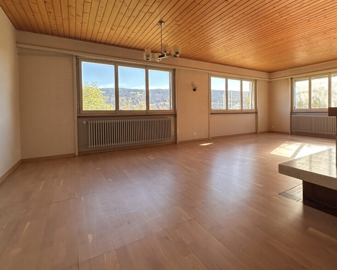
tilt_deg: -1.9
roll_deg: +0.7
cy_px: 115
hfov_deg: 82.3
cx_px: 202
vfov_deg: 70.4
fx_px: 190
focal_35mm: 19
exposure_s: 1/146
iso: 50
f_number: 2.2
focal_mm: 2.22
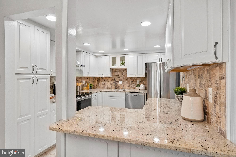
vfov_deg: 64.5
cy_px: 78
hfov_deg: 86.9
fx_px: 125
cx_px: 118
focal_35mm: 19
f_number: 8
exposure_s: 1/60
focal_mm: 19
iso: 800
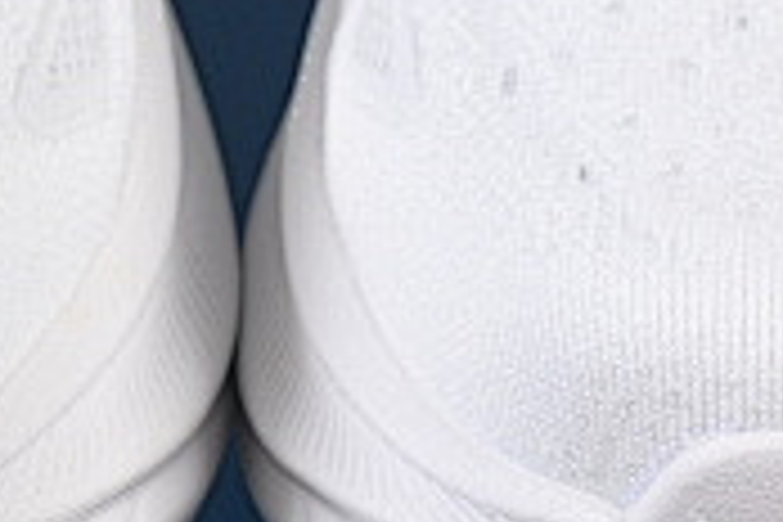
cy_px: -328
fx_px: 10113
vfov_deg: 2.9
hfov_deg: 4.4
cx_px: 238
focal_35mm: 465
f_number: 8
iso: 160
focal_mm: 50
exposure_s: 1/100
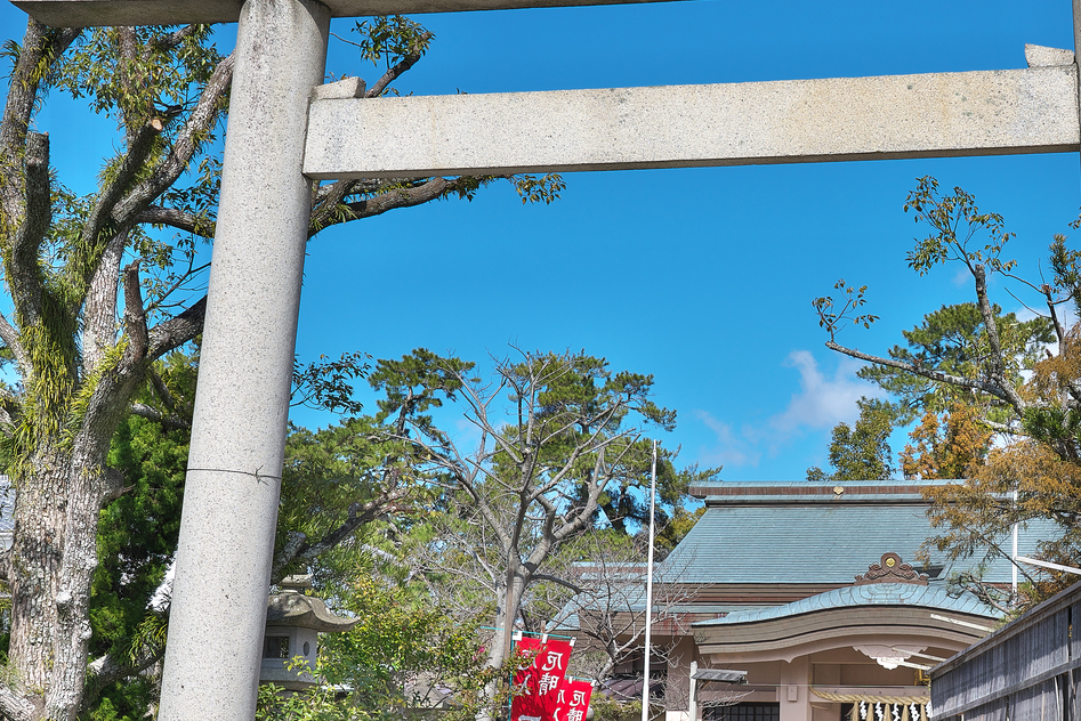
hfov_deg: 26.4
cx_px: 779
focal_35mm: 76
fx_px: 2283
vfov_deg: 17.9
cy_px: 432
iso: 125
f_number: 10
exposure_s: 1/200
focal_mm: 36
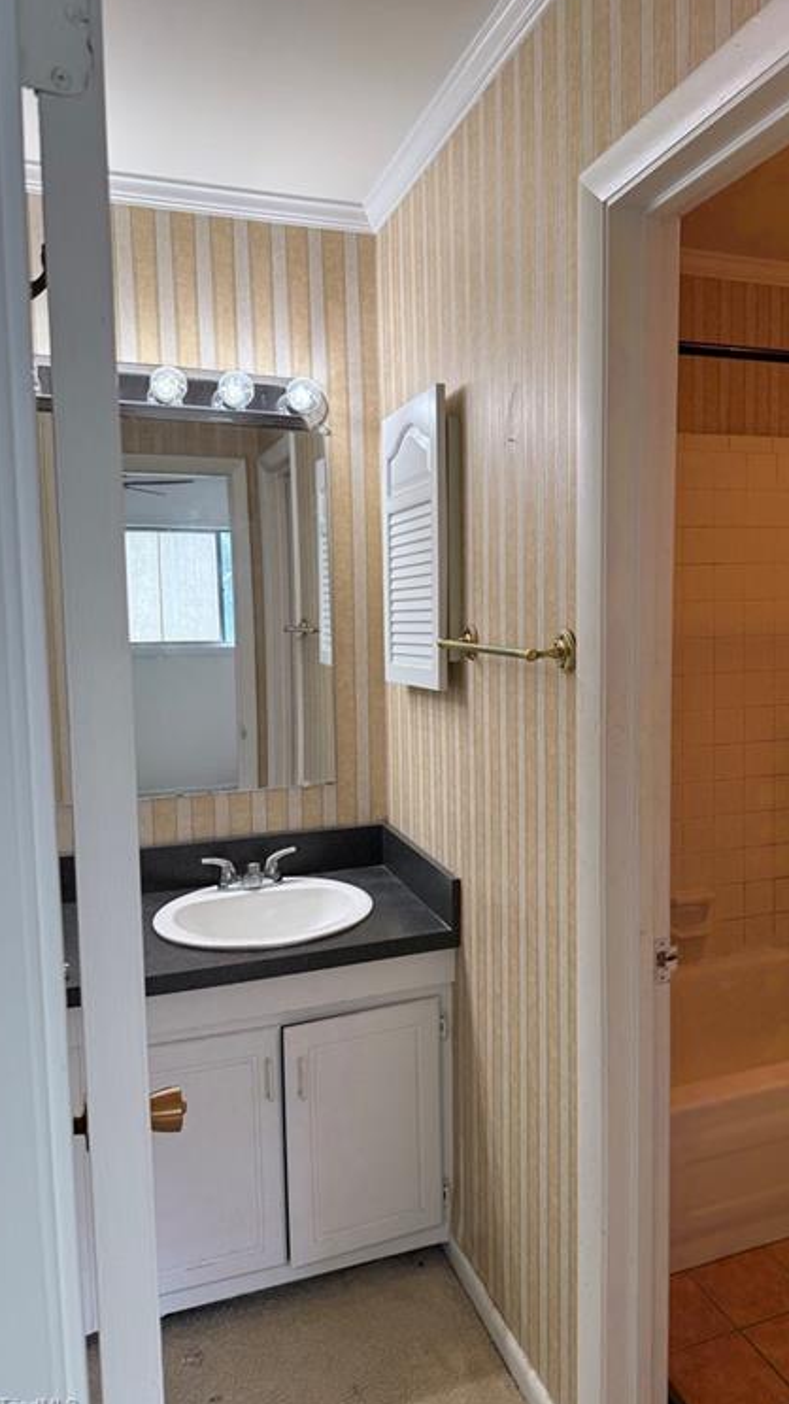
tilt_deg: -4.5
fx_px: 1005
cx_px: 519
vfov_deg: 69.9
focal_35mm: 27
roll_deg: +0.8
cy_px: 694
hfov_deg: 42.3
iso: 125
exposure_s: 1/120
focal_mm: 6.76
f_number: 1.78
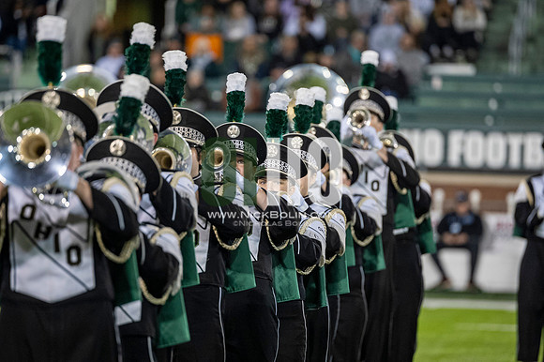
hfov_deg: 6.9
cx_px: 272
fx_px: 4531
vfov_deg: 4.6
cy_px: 181
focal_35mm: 300
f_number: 2.8
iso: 1000
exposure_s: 1/500
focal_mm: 200
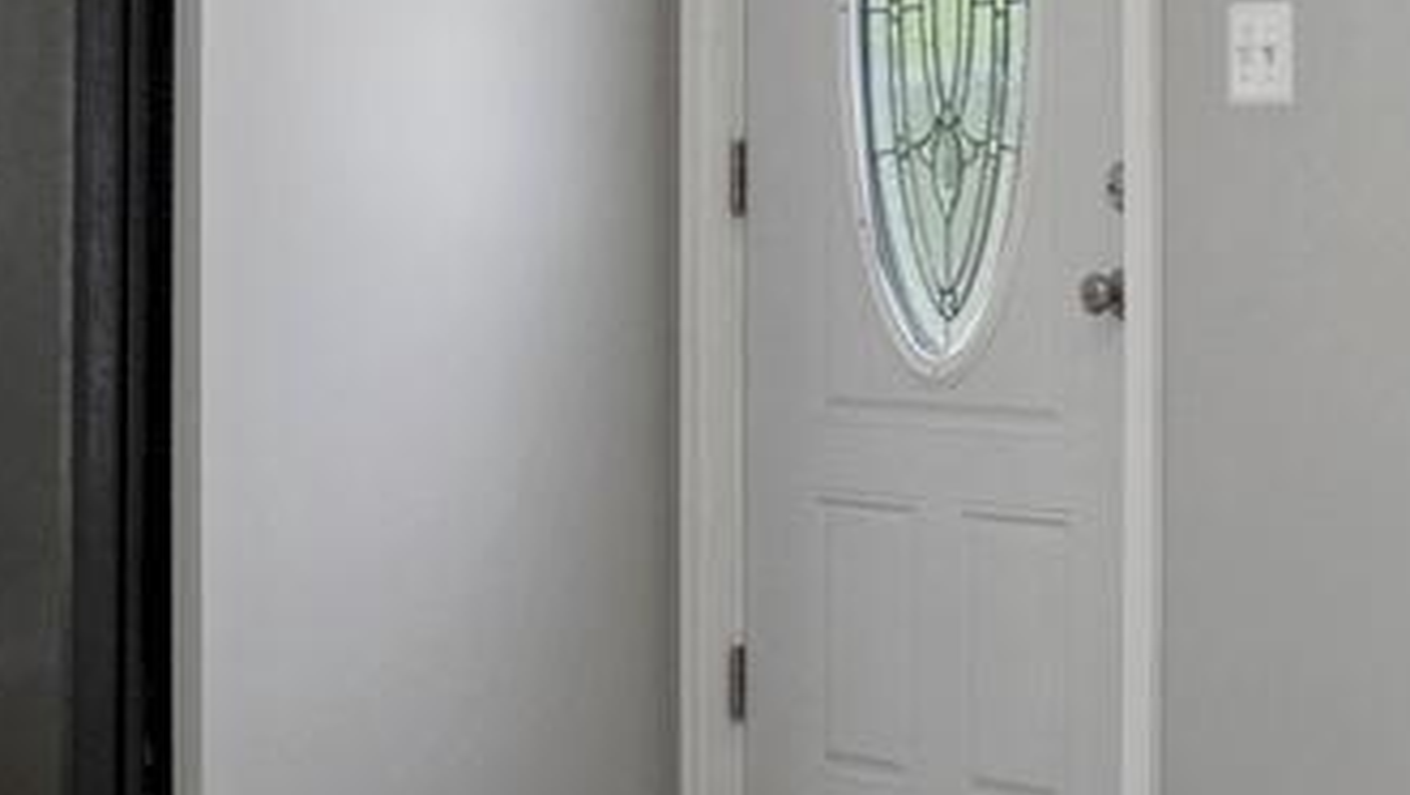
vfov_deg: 11.7
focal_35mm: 104
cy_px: 263
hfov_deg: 20.5
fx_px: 3890
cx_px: 927
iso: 640
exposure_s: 1/1250
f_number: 8
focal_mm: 16
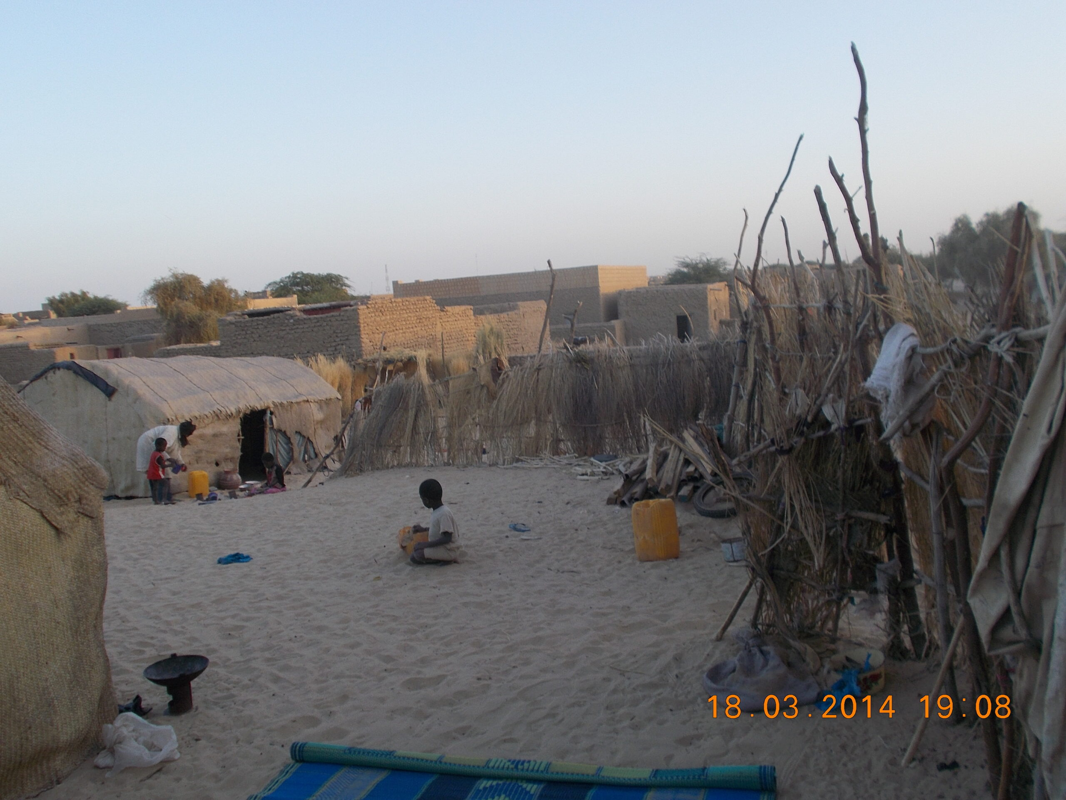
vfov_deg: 41.8
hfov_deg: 54.0
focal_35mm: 34
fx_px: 1047
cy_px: 400
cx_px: 533
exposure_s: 1/100
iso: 80
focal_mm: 6
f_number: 3.6
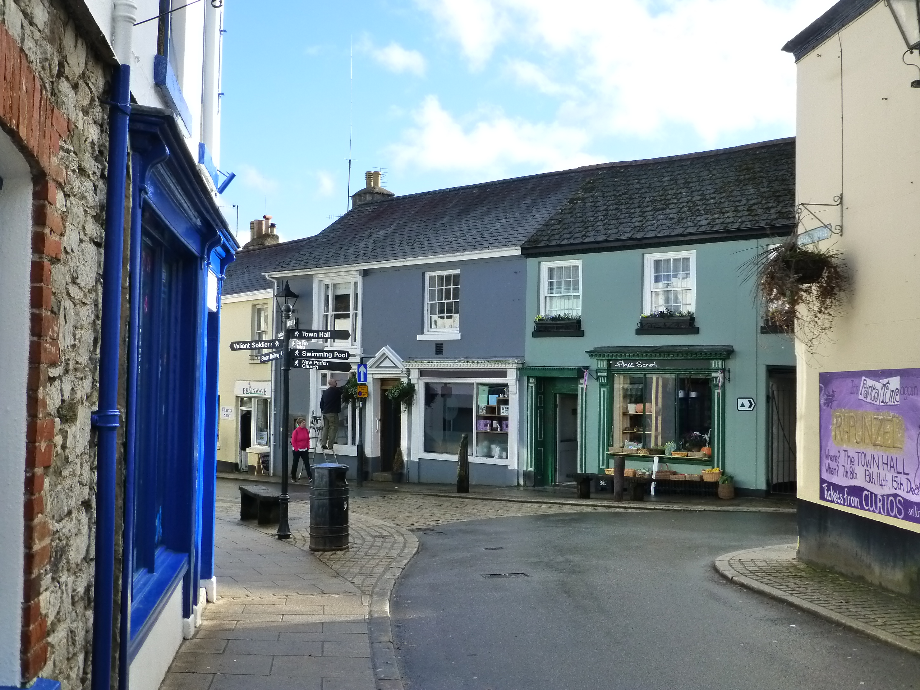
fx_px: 1090
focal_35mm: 41
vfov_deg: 35.1
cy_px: 345
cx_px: 460
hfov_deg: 45.8
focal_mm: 7.4
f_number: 3.9
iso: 250
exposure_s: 1/400
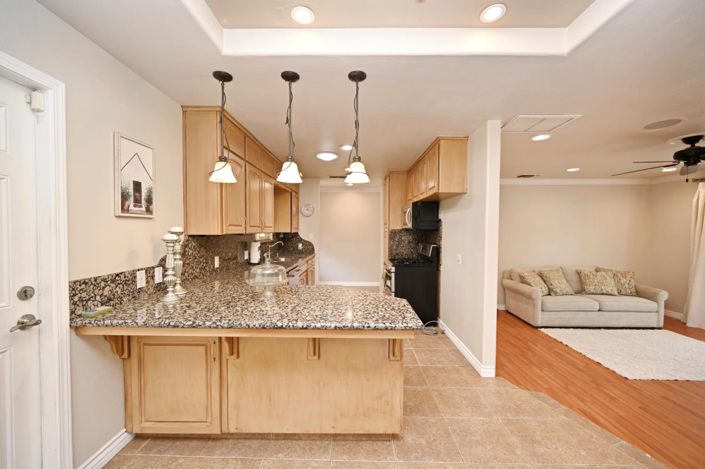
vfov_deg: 81.1
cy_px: 234
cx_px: 352
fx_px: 274
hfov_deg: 104.3
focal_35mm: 14
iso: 400
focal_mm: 14
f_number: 4
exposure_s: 1/60
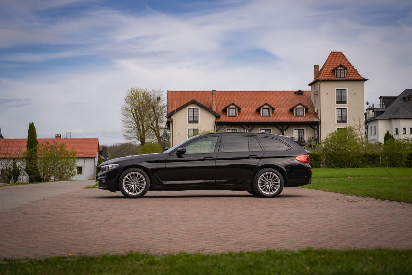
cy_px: 136
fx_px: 664
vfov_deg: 23.4
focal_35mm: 58
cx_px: 206
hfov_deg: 34.5
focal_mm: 57
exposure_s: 1/2000
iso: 100
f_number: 2.8
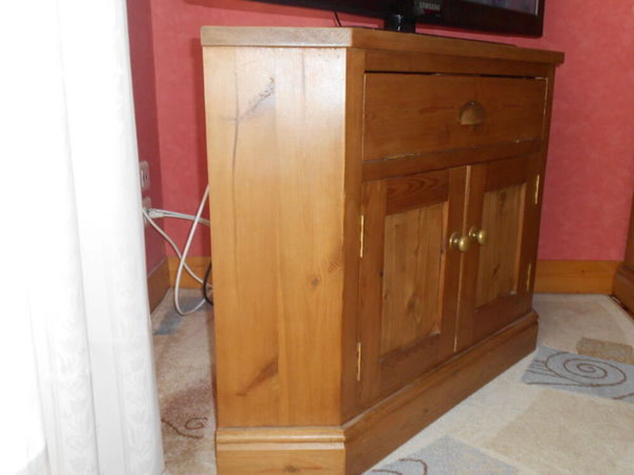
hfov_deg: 56.8
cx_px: 317
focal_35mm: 32
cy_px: 238
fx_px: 586
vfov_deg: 44.2
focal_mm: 5.8
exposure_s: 1/30
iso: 200
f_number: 3.6
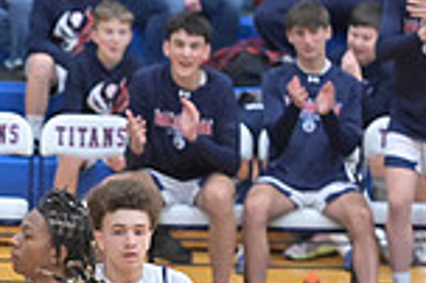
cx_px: -64
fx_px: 6761
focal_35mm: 572
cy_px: 451
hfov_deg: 3.6
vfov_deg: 2.4
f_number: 4
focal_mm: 150
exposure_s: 1/800
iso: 6400
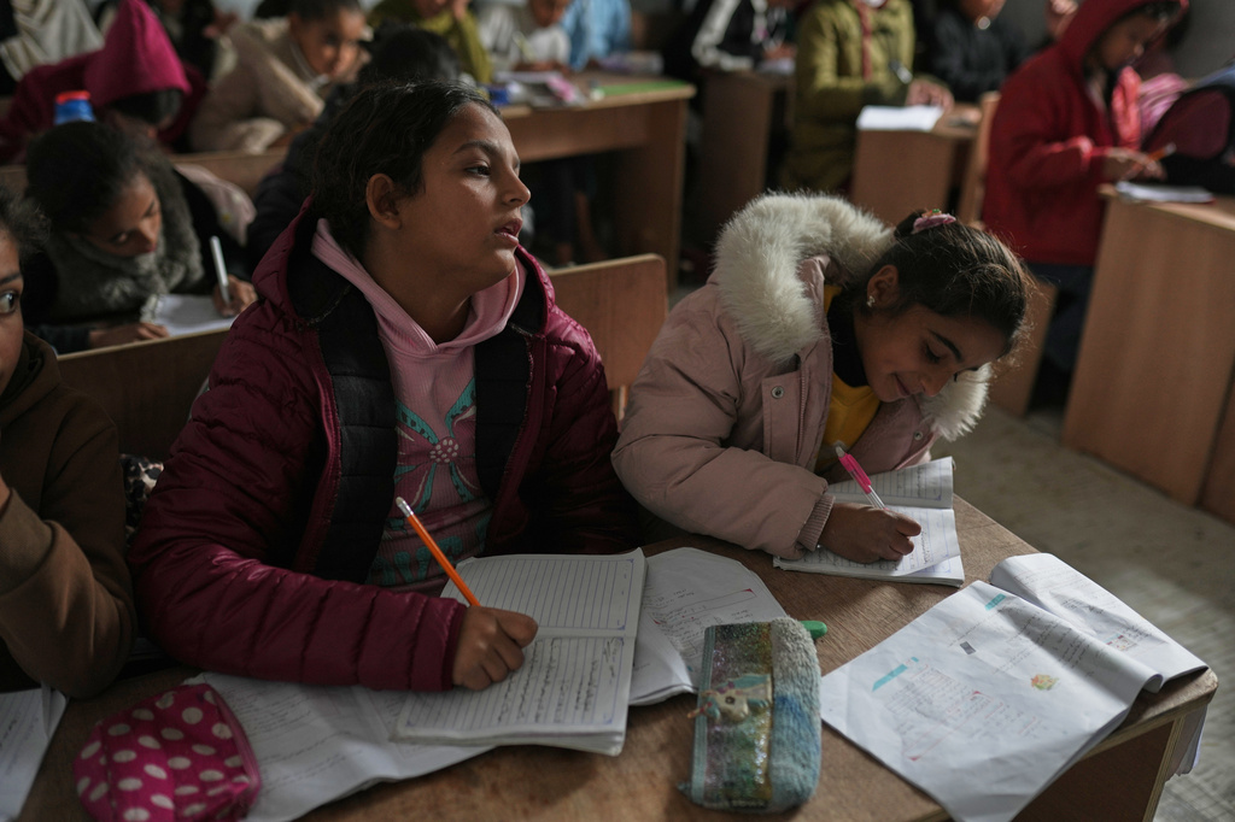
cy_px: 411
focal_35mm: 35
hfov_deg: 54.4
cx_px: 618
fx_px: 1200
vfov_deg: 37.8
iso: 400
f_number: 2
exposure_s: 1/160
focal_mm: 35
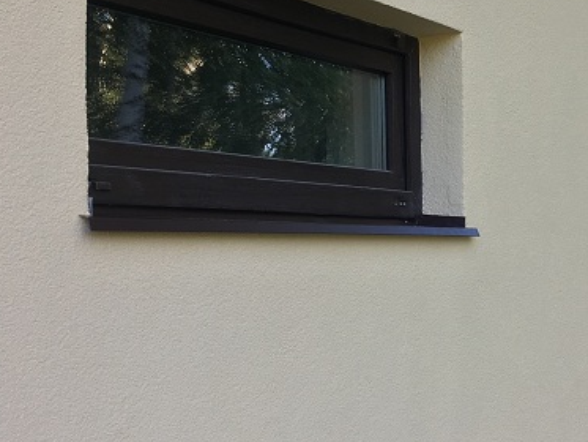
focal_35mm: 70
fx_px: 1189
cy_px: 231
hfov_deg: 26.5
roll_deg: +1.9
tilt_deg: +1.3
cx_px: 566
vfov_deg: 21.0
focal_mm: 4.15
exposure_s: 1/100
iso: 25
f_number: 2.2
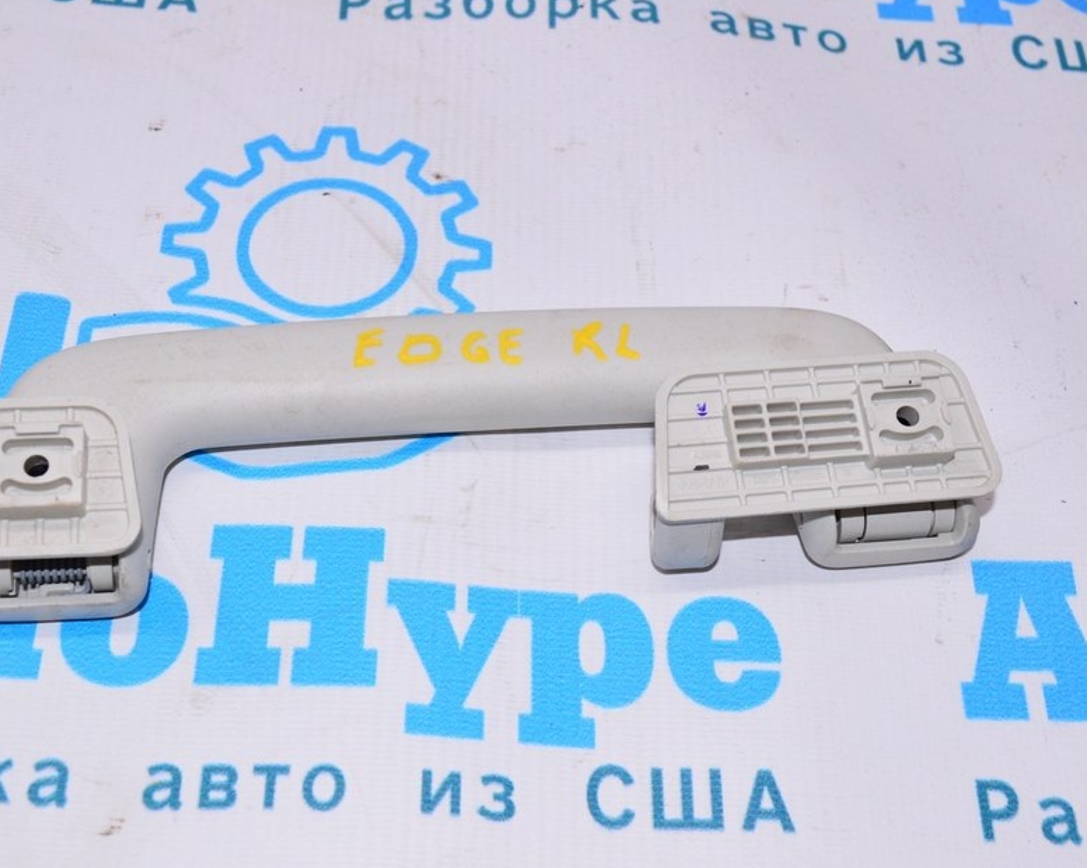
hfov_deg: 36.0
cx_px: 501
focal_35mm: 52
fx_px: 1672
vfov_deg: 29.1
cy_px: 415
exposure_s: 1/200
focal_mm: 28
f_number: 8
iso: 1600
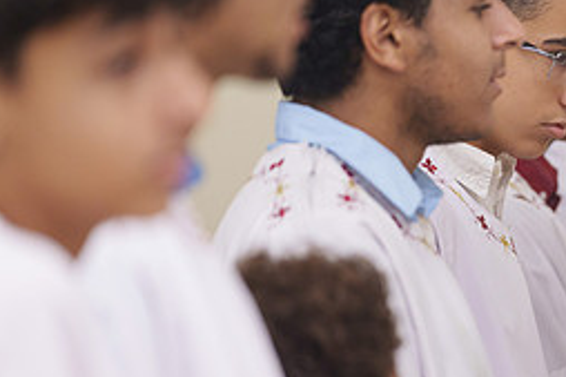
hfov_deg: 4.5
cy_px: 267
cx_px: 611
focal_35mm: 457
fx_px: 7180
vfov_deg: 3.0
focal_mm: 200
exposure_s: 1/160
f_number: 2.8
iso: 1600
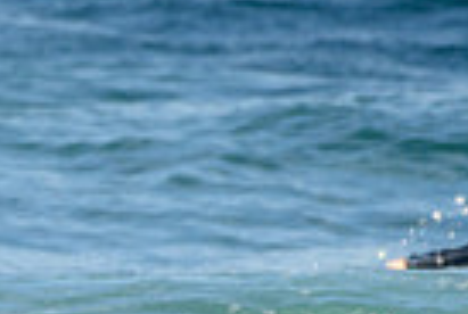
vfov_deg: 0.5
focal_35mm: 2589
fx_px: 33730
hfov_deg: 0.8
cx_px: -253
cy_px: 410
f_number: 5.6
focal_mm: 500
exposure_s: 1/1250
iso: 250
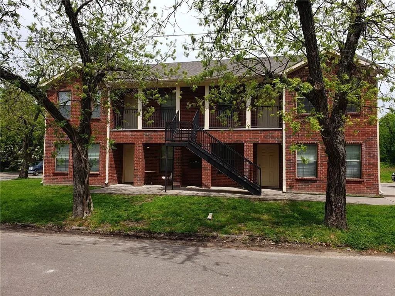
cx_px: 198
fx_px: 297
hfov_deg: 67.3
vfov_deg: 53.1
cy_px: 148
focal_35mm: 26
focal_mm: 4.3
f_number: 2.4
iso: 50
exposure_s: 1/1348
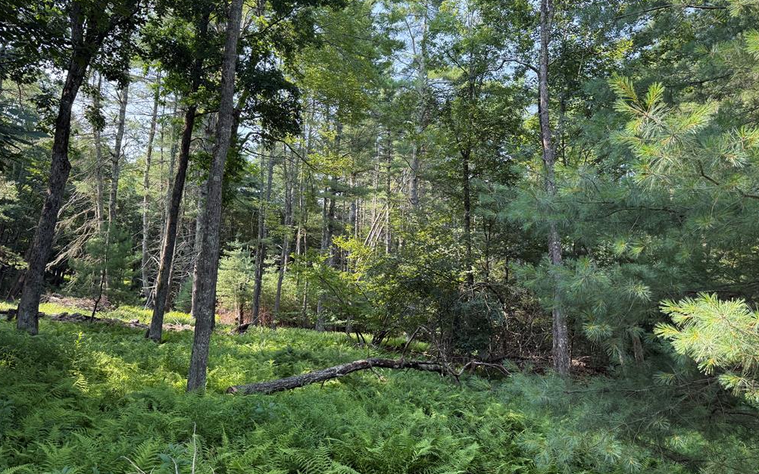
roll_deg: -3.8
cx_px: 379
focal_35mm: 26
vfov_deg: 47.6
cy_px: 222
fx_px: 538
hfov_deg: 70.4
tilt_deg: +7.0
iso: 100
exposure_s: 1/467
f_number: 1.78
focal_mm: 6.76
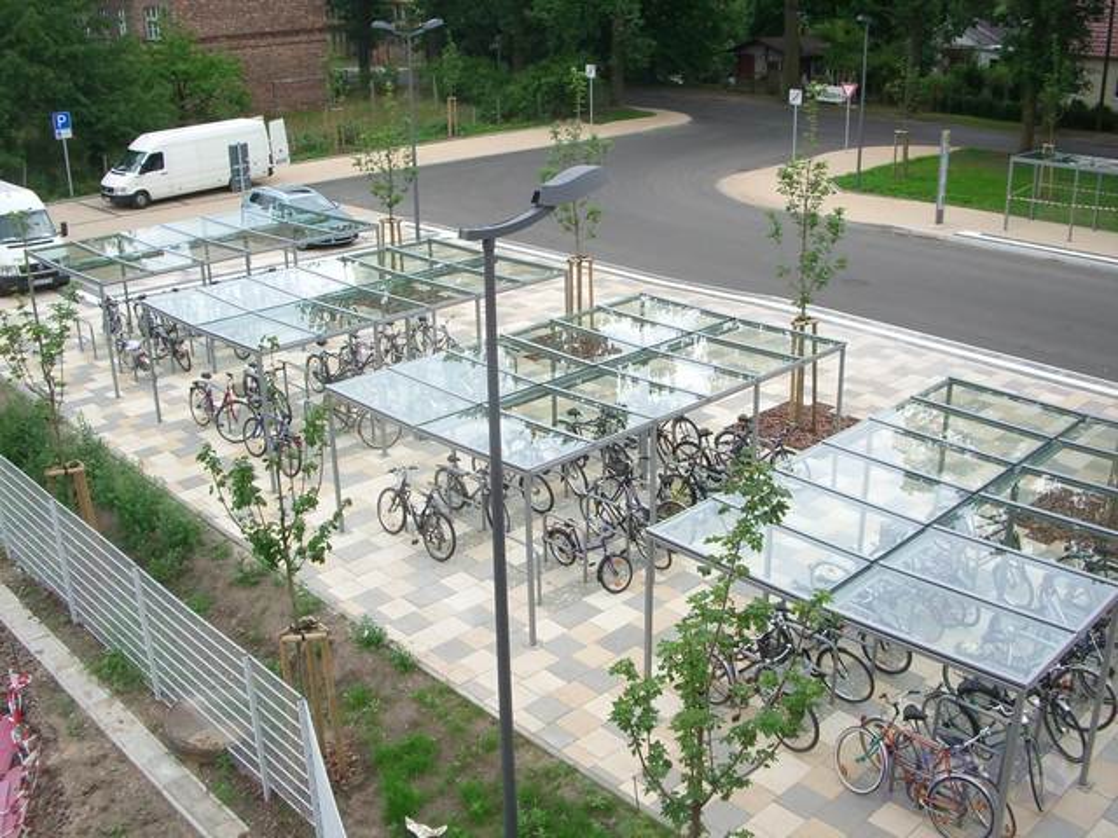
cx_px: 559
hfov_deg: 52.6
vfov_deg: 40.7
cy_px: 419
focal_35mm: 35
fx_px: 1130
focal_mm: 5.8
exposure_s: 1/200
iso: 80
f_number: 4.3
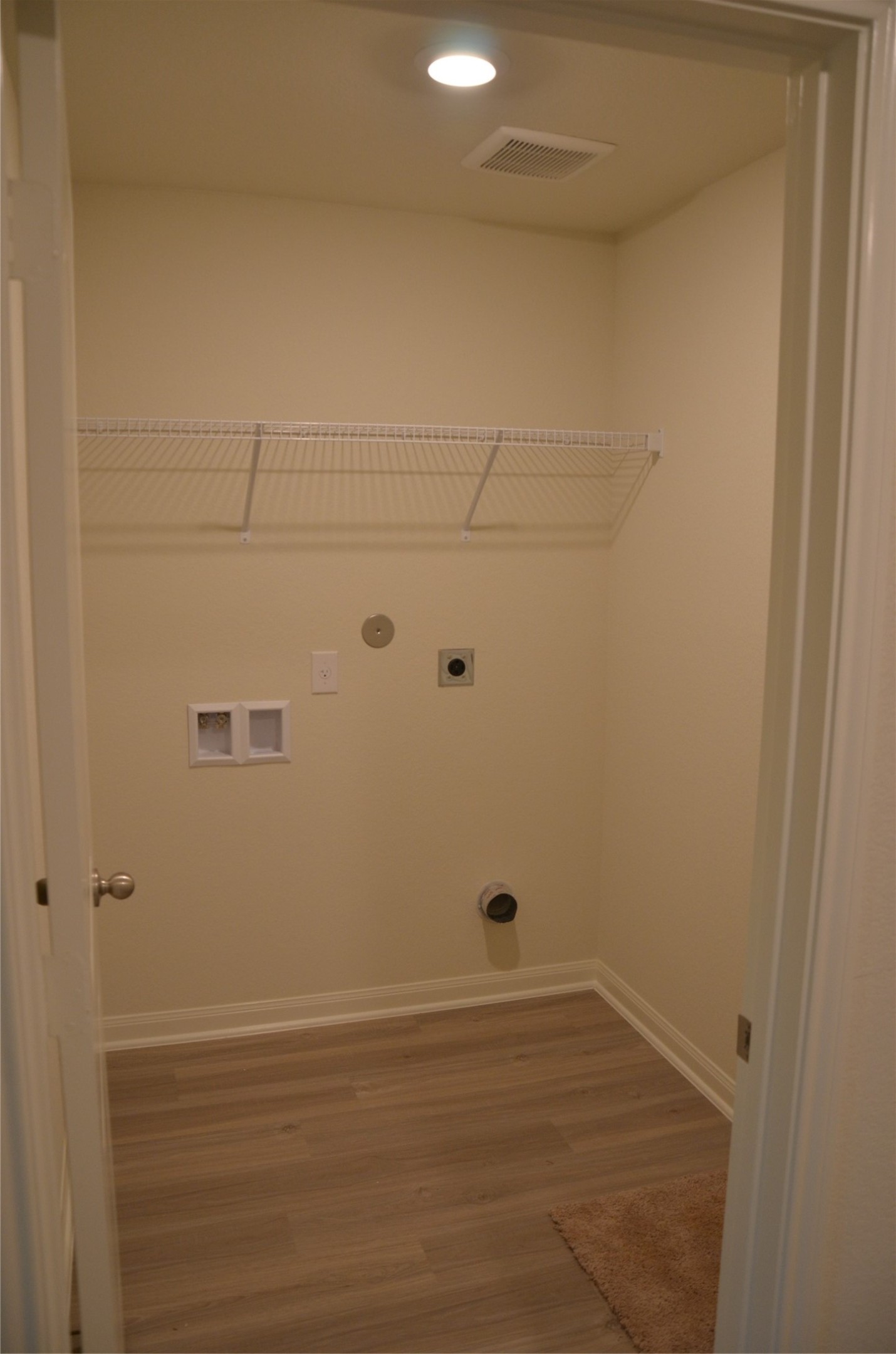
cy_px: 677
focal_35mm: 27
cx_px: 448
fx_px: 1013
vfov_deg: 67.5
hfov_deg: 47.7
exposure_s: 1/60
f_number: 4
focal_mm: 18
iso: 500
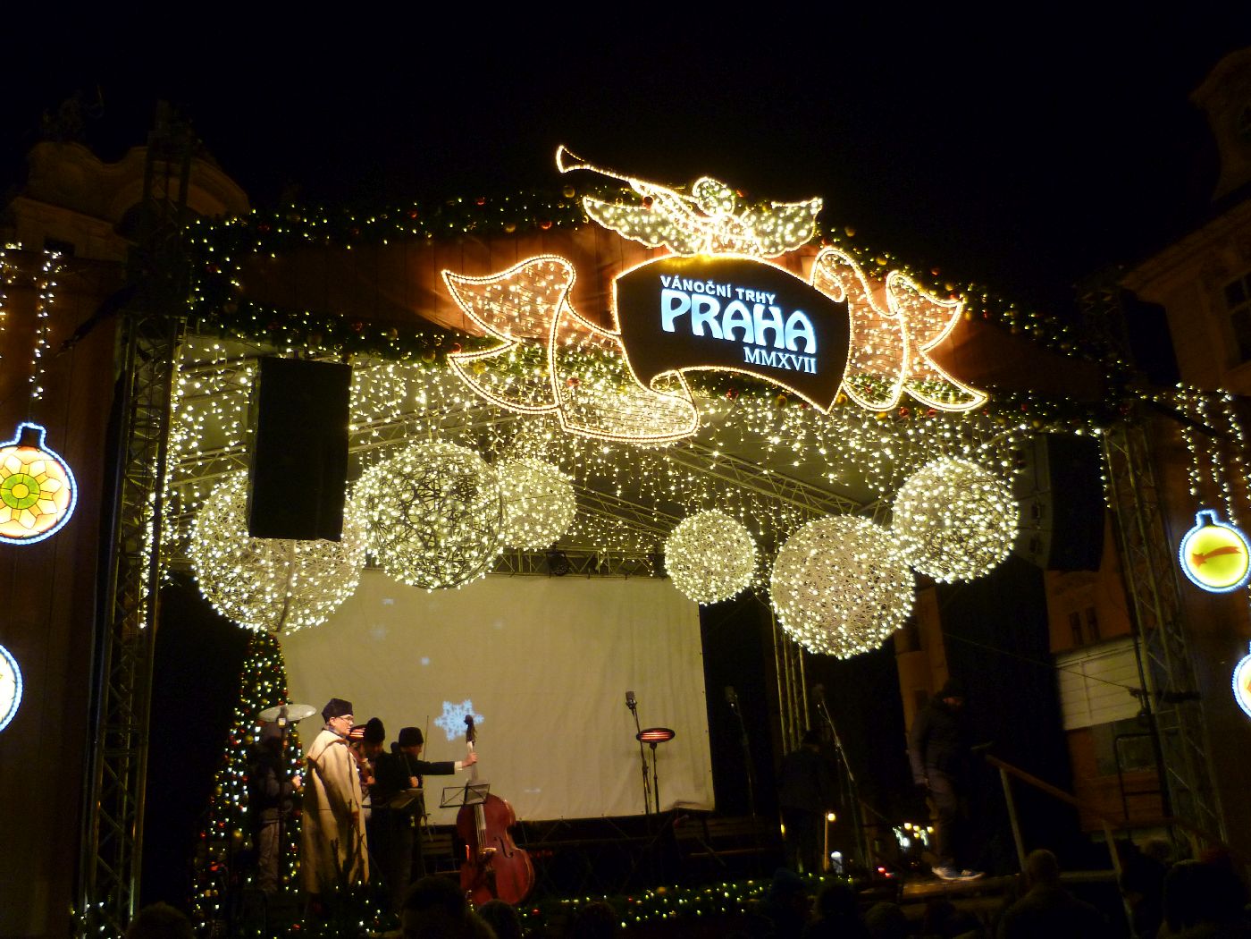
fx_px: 1156
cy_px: 470
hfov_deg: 56.8
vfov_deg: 44.2
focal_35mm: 32
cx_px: 626
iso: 320
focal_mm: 5.7
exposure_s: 1/30
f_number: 3
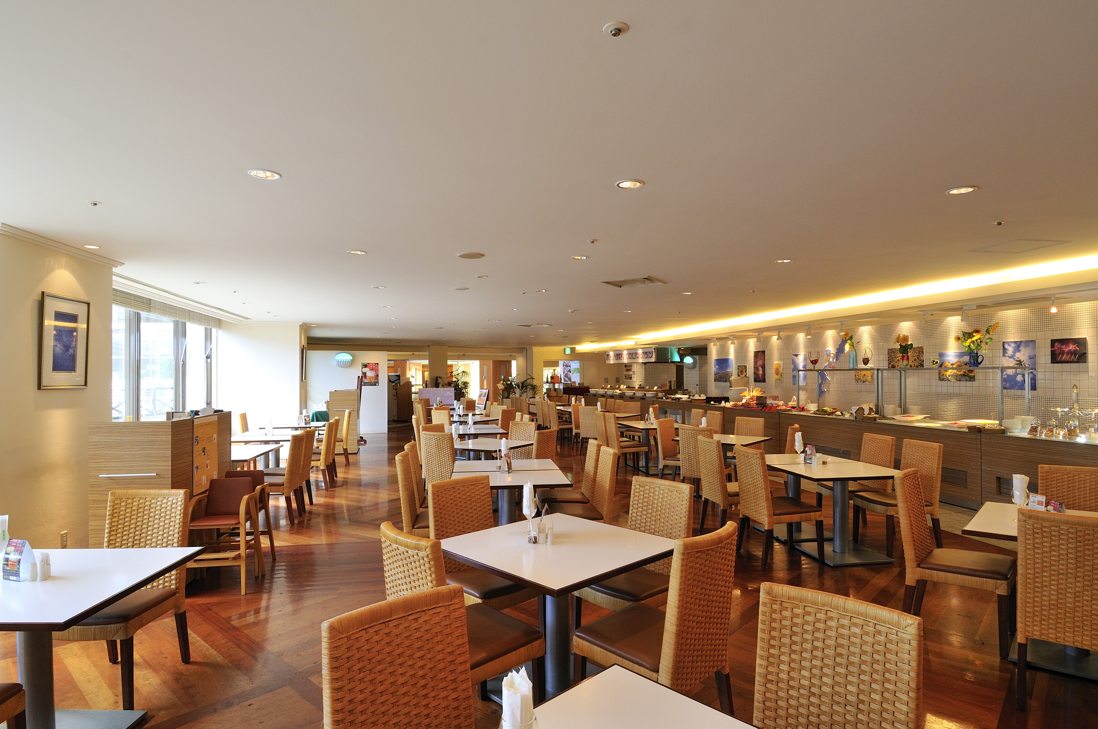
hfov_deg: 90.1
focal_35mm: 18
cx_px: 549
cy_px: 364
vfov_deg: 67.2
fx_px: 548
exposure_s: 1/4
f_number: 11
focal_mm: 12
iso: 200
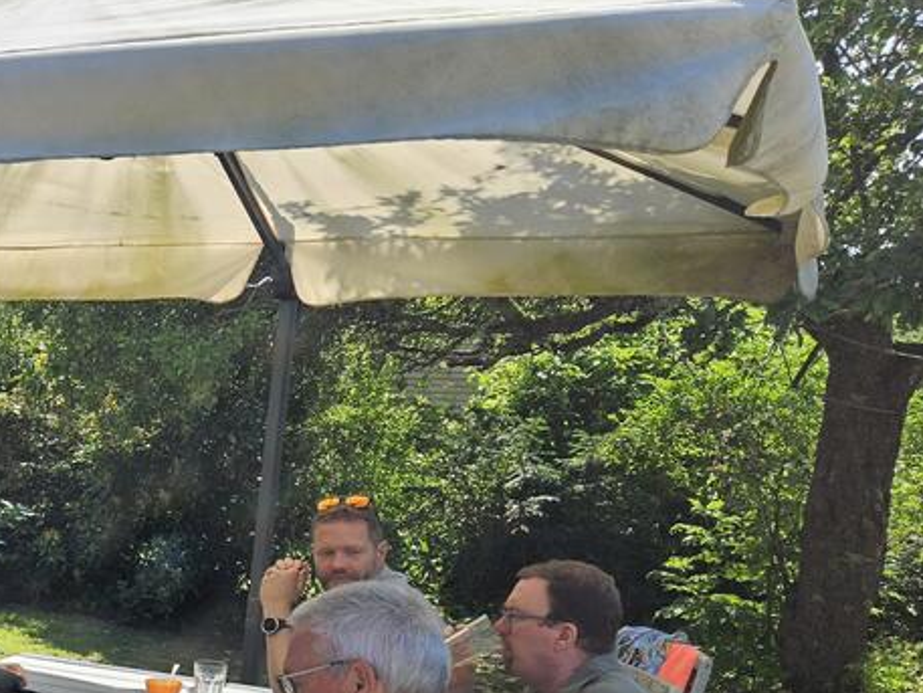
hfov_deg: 28.9
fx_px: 1547
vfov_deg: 24.6
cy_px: 602
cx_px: -174
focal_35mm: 58
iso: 32
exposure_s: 1/924
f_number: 1.8
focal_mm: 5.4
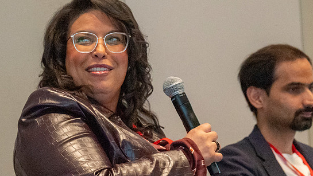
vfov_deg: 3.9
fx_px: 2574
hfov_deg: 7.0
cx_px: 134
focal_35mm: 310
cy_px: 74
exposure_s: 1/125
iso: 12800
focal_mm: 165
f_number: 7.1
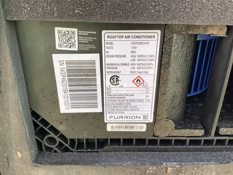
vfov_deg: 48.2
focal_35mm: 29
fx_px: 195
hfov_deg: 61.7
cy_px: 88
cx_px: 116
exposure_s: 1/119
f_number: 1.8
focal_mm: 3
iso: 64
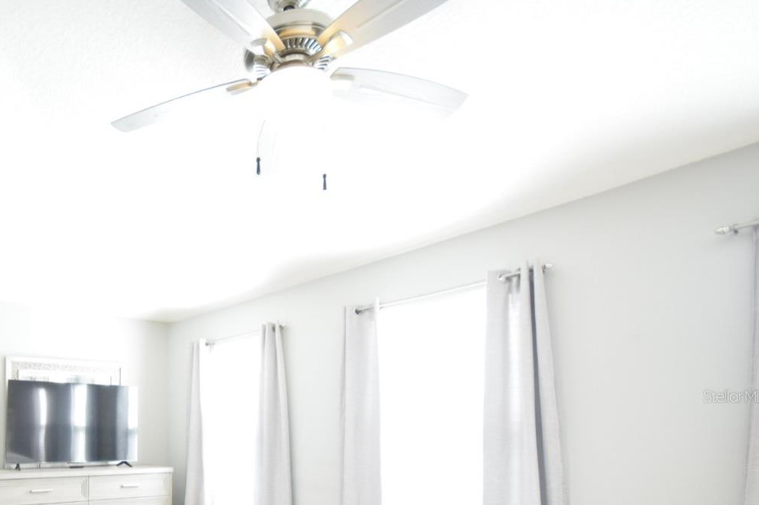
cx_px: 167
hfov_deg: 67.8
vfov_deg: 50.3
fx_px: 506
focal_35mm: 24
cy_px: 396
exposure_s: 1/60
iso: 1250
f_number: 4
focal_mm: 10
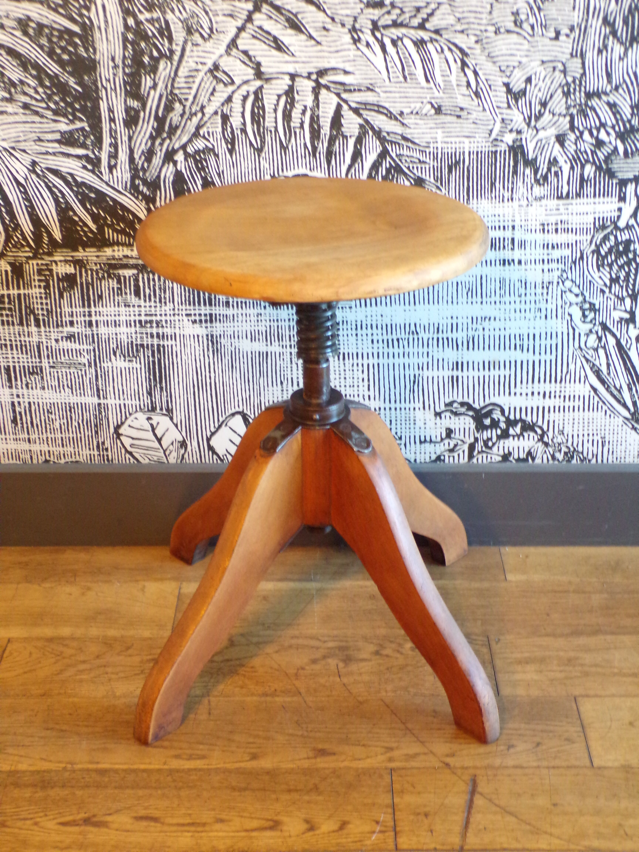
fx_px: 1206
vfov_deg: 38.9
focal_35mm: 49
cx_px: 320
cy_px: 426
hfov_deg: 29.7
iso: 400
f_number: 3.5
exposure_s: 1/12
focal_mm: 8.7
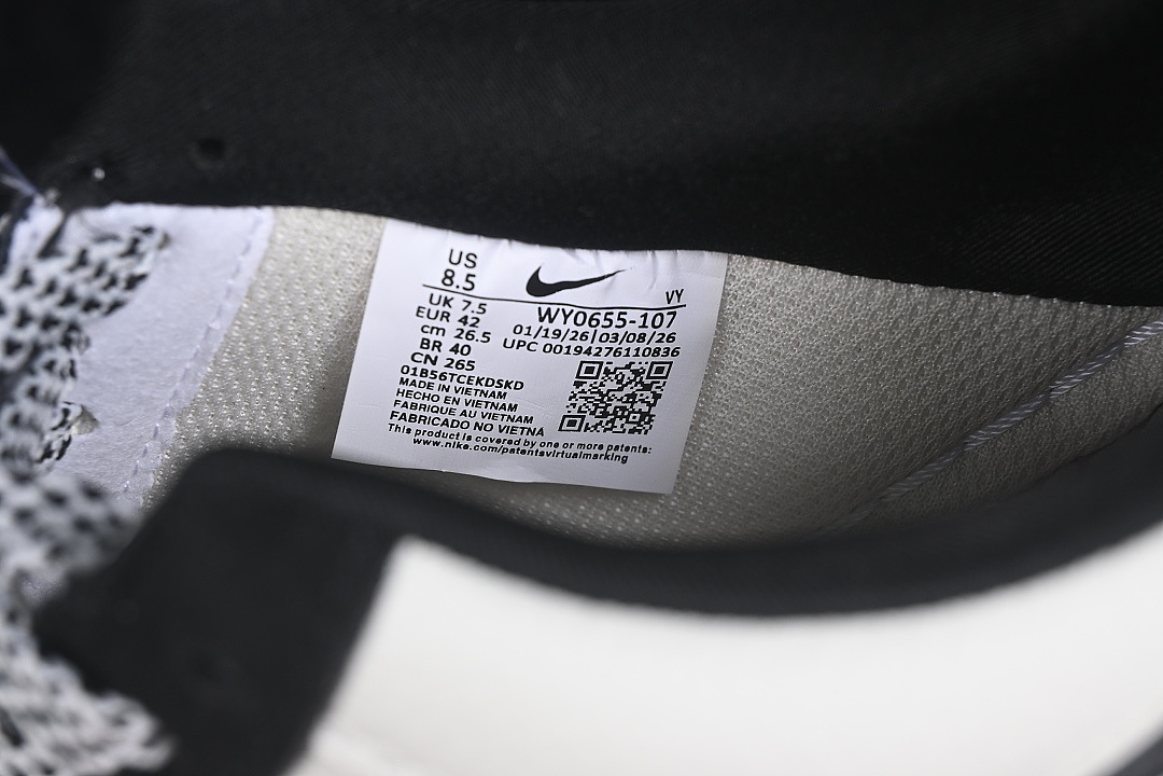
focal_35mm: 75
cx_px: 582
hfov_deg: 27.0
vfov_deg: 18.2
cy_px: 388
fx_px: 2423
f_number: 7.1
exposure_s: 1/80
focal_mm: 50
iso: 160
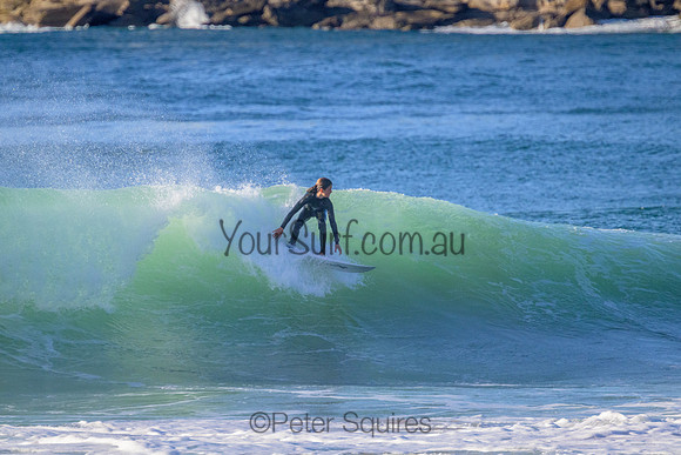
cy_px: 228
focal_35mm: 800
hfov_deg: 2.6
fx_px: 15136
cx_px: 340
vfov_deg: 1.7
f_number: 11
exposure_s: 1/2000
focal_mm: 800
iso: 2800
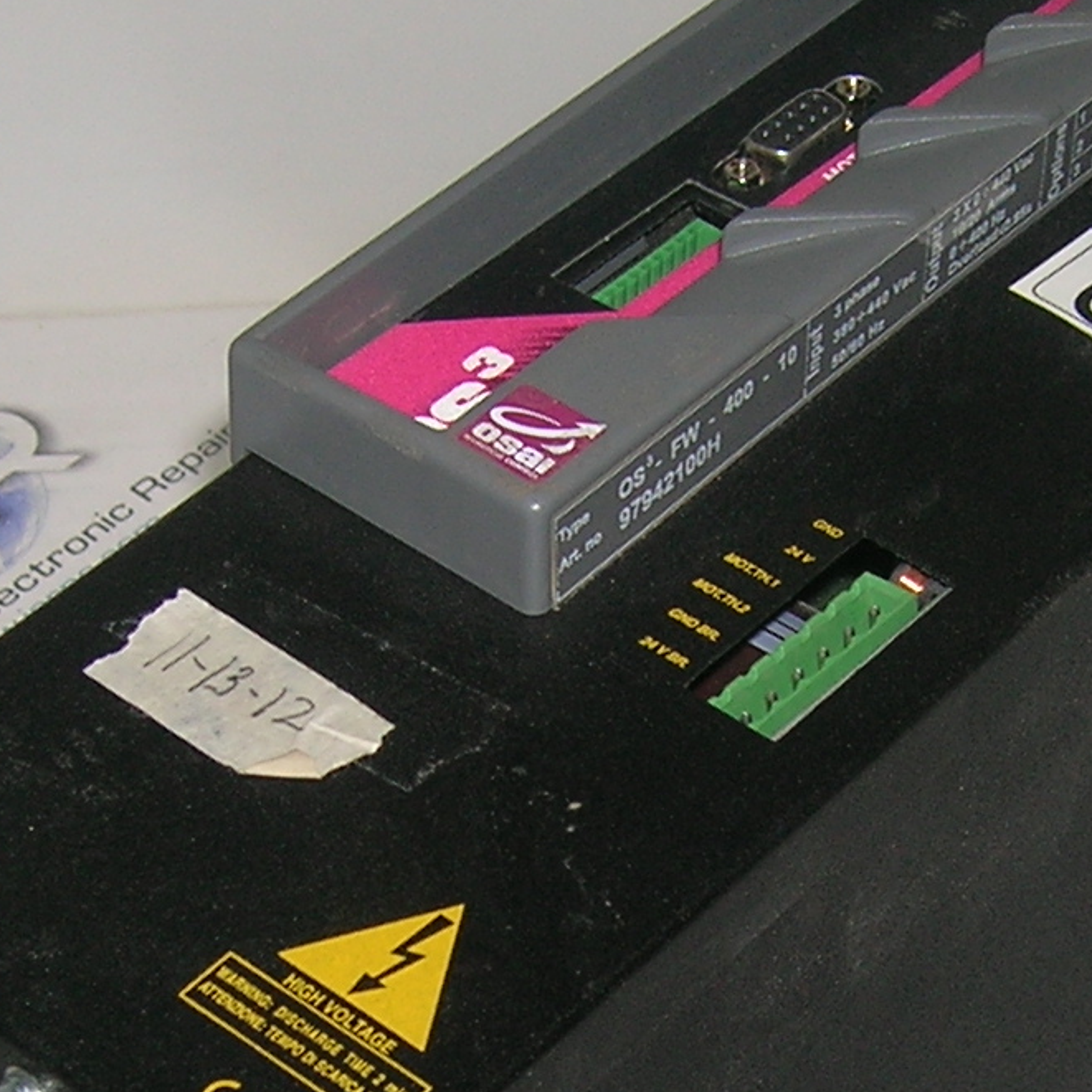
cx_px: 729
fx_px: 3712
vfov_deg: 16.6
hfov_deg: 16.7
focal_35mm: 104
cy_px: 914
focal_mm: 5.7
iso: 50
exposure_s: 1/60.1
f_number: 2.9
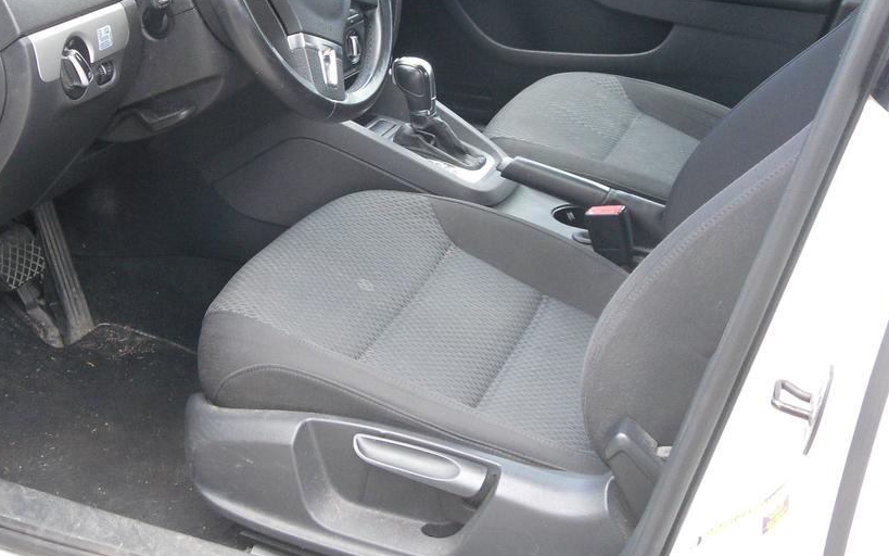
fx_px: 1405
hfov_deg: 34.9
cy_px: 101
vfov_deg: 22.0
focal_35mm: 58
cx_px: 341
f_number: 3.5
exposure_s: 1/60
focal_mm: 6.3
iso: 100
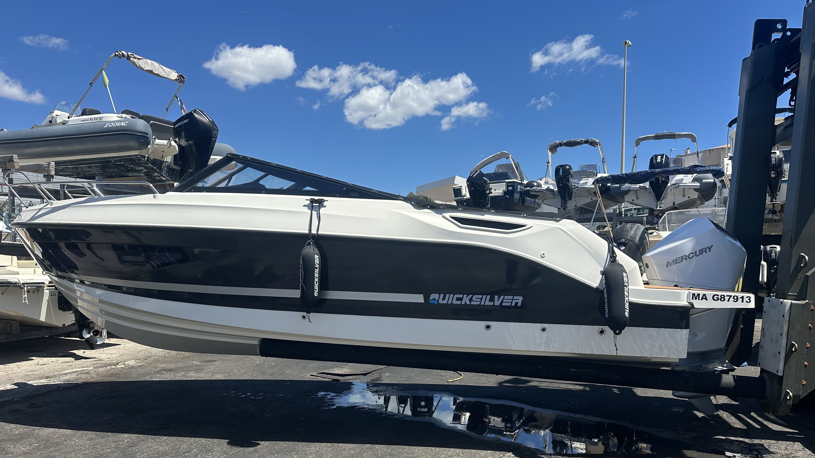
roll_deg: +0.5
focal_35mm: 27
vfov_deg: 42.5
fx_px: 583
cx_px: 407
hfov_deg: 69.9
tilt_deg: -2.7
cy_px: 293
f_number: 1.78
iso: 80
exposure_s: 1/3861
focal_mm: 6.86
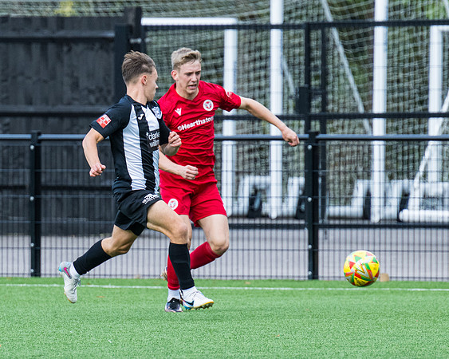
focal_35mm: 643
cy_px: 174
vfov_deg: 2.4
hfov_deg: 3.0
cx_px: 115
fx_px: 8541
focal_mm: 250
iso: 800
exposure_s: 1/1250
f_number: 4.5
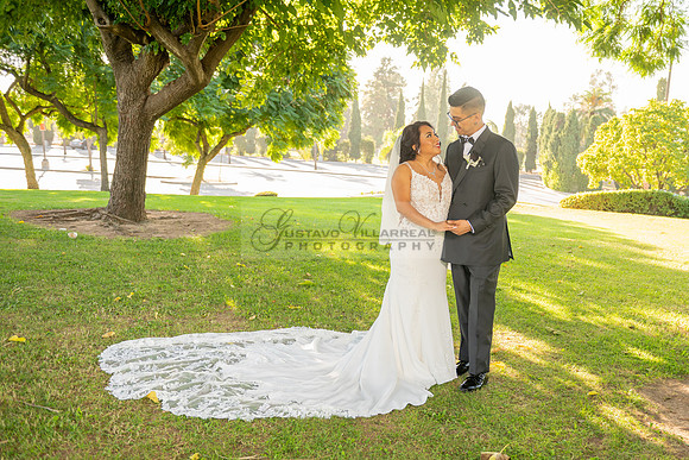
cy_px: 255
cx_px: 404
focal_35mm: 36
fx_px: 696
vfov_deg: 36.5
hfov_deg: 52.4
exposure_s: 1/200
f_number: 3.5
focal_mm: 31
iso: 200
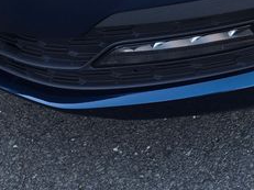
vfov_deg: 12.6
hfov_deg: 18.6
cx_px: 273
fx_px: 748
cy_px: -197
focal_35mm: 102
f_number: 1.7
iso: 40
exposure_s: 1/180
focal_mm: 6.3
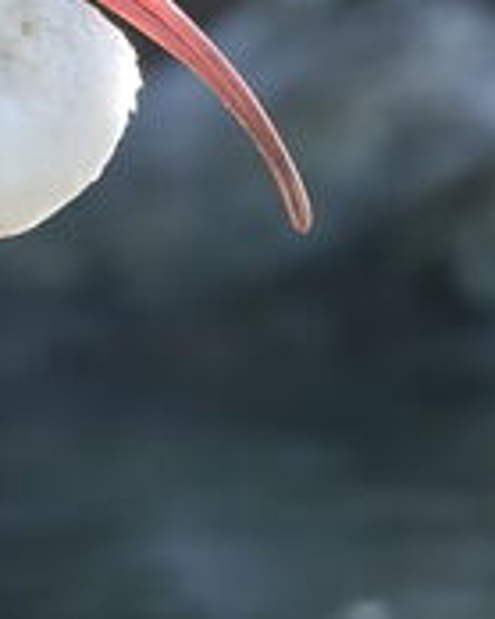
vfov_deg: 1.2
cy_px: 148
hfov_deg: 0.9
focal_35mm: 1679
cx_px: -93
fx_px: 30774
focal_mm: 177.86
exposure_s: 1/250
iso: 200
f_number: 4
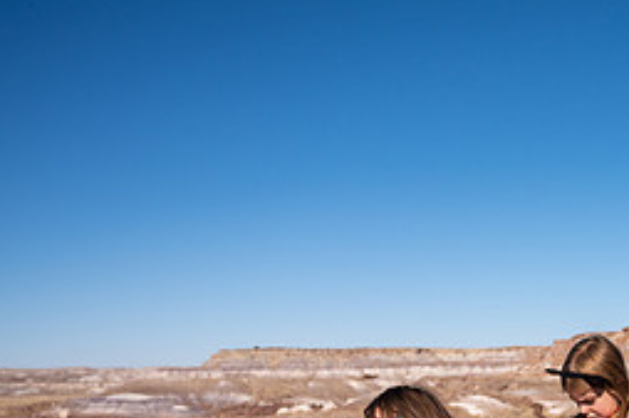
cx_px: 644
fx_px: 1275
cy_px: 381
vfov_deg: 18.3
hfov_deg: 26.1
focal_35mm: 73
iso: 200
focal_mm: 32
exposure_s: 1/5000
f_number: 4
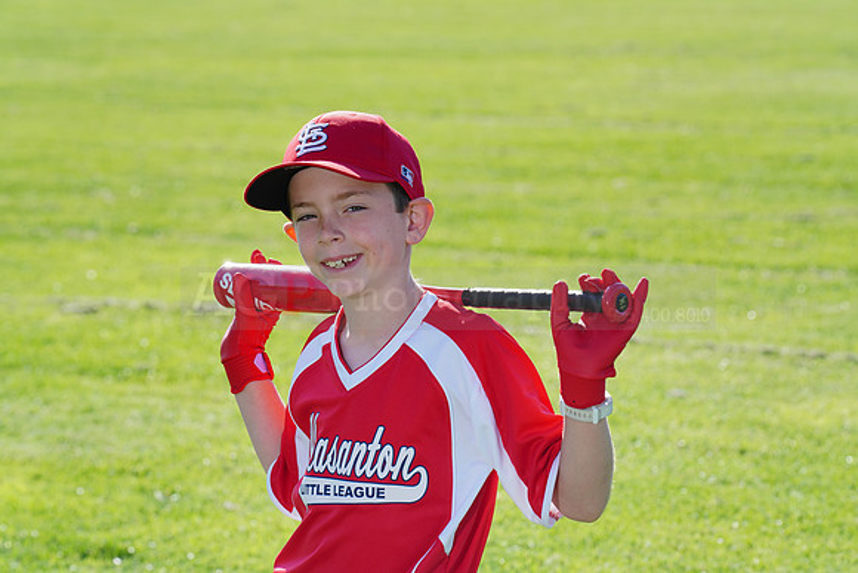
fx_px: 4243
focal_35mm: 178
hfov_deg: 11.5
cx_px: 429
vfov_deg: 7.7
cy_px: 286
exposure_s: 1/200
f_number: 10
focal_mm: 178
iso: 200
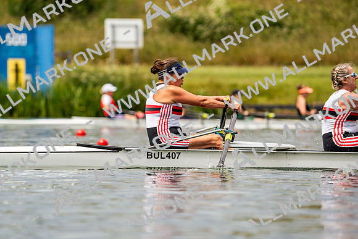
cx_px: 179
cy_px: 120
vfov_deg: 3.3
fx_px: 4168
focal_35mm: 419
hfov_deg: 4.9
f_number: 6.3
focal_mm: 419
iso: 200
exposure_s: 1/2000
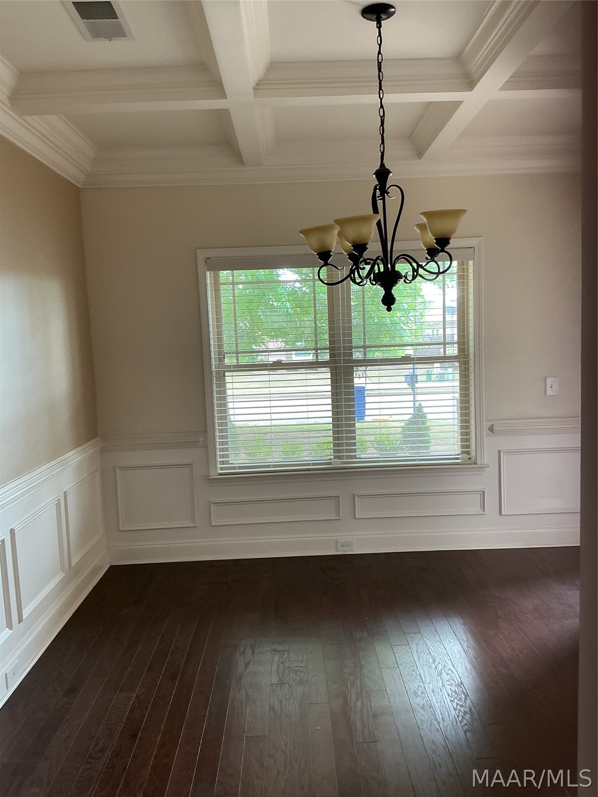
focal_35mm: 29
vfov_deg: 61.7
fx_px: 668
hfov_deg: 48.2
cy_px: 398
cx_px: 299
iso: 80
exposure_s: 1/60
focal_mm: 3
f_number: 1.8
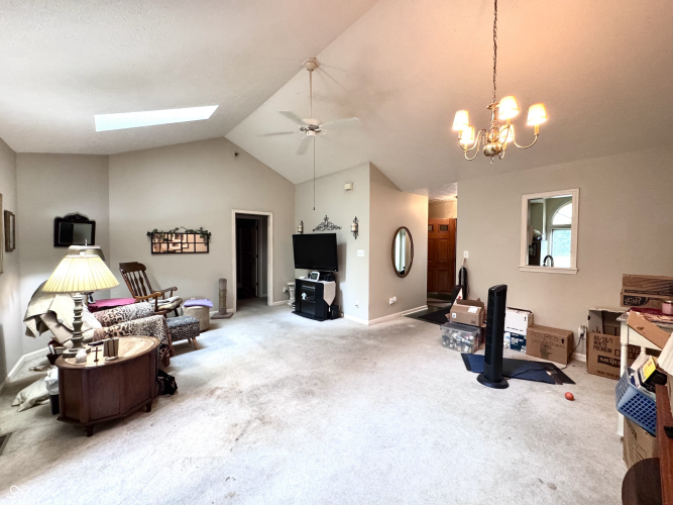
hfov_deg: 102.1
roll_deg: +0.5
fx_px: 272
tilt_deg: -1.1
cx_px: 336
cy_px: 252
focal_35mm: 14
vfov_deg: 85.7
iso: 500
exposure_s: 1/60
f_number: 2.2
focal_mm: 2.22
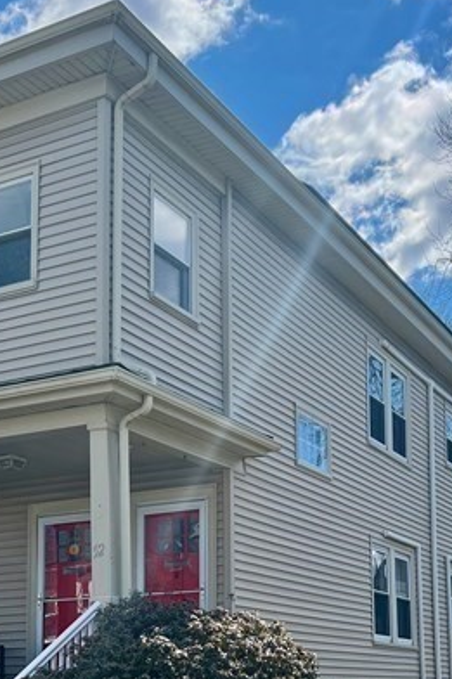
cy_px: 592
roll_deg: +0.4
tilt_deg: +4.9
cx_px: 281
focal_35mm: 53
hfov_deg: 25.4
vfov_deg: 35.6
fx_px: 999
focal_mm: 5.7
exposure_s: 1/5319
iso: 50
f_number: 1.5
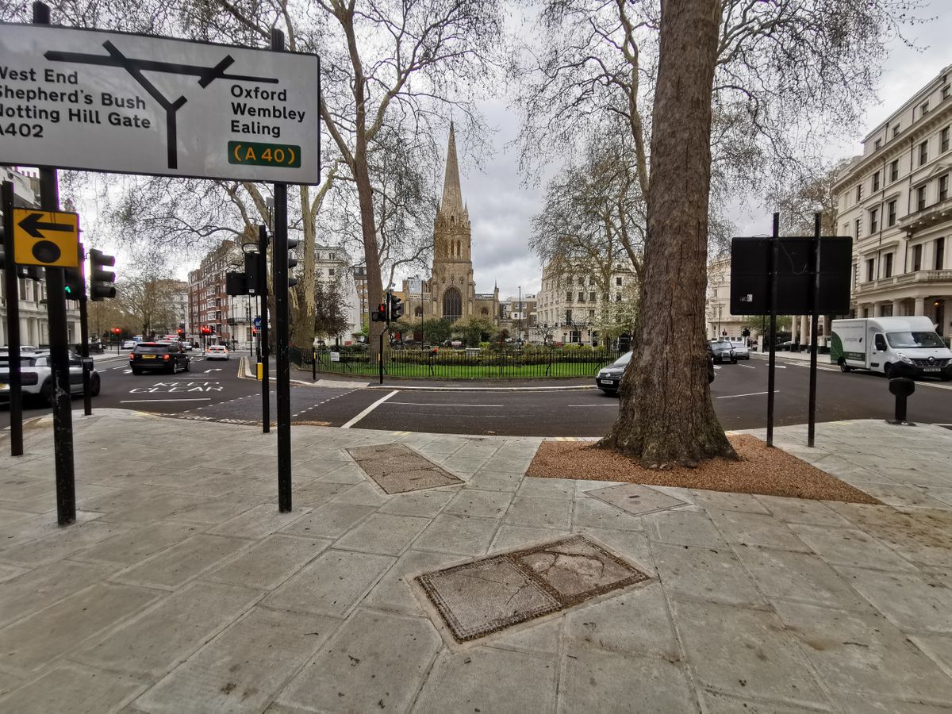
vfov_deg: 78.1
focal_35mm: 16
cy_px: 357
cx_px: 476
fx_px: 440
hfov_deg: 94.5
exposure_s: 1/255
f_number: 2.2
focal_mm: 2.35
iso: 50
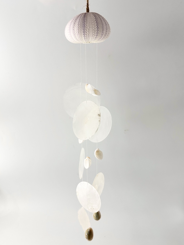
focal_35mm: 24
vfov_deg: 71.6
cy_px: 122
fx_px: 170
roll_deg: -0.8
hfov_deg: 56.8
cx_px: 92
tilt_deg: -14.1
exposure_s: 1/1357
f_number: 1.78
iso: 80
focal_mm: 6.86
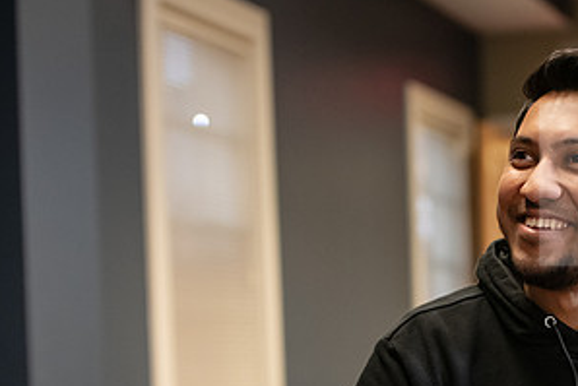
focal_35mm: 146
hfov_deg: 14.0
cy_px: 338
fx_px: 2345
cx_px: 481
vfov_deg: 9.4
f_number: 2.8
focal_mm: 75
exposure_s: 1/200
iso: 2000
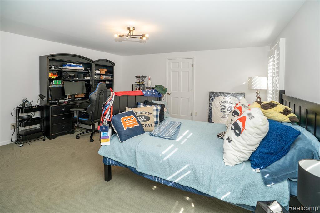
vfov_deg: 73.7
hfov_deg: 96.8
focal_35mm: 16
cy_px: 106
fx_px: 142
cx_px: 160
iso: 400
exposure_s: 1/60
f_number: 5.6
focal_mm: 16
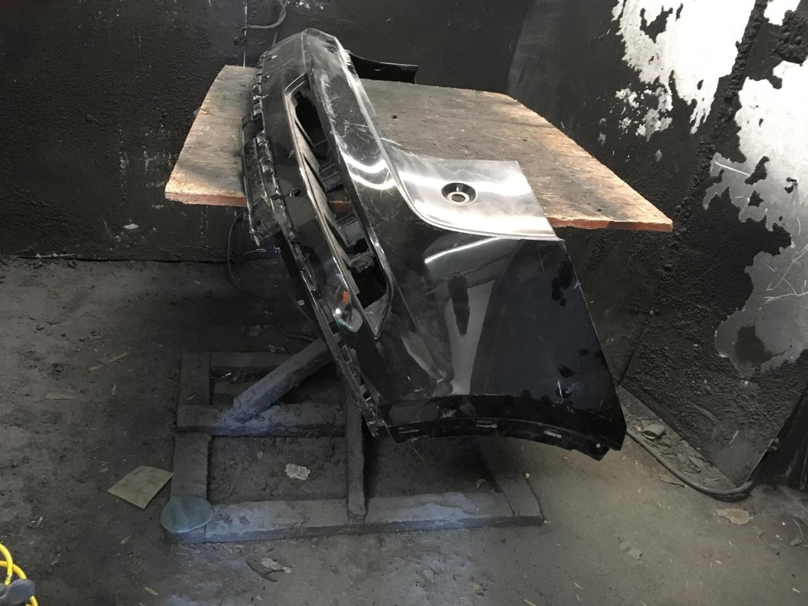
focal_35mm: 30
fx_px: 700
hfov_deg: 60.0
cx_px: 401
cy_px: 305
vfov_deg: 46.8
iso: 250
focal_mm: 4.15
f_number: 2.2
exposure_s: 1/15
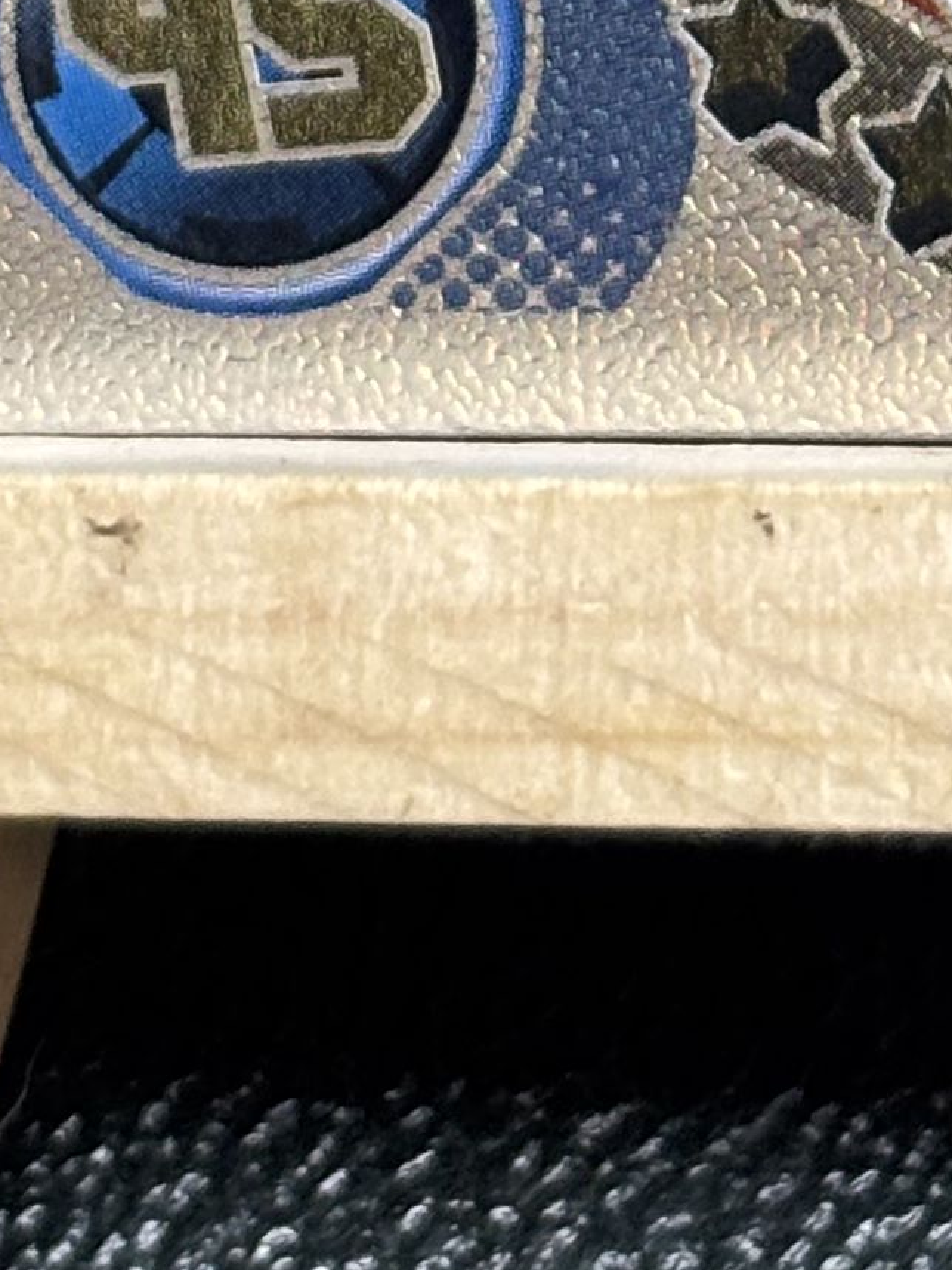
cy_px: -770
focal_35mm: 244
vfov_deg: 7.9
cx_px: 922
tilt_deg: -59.9
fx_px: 8949
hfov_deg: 6.1
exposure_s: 1/40
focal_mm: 5.96
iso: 200
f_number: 1.6
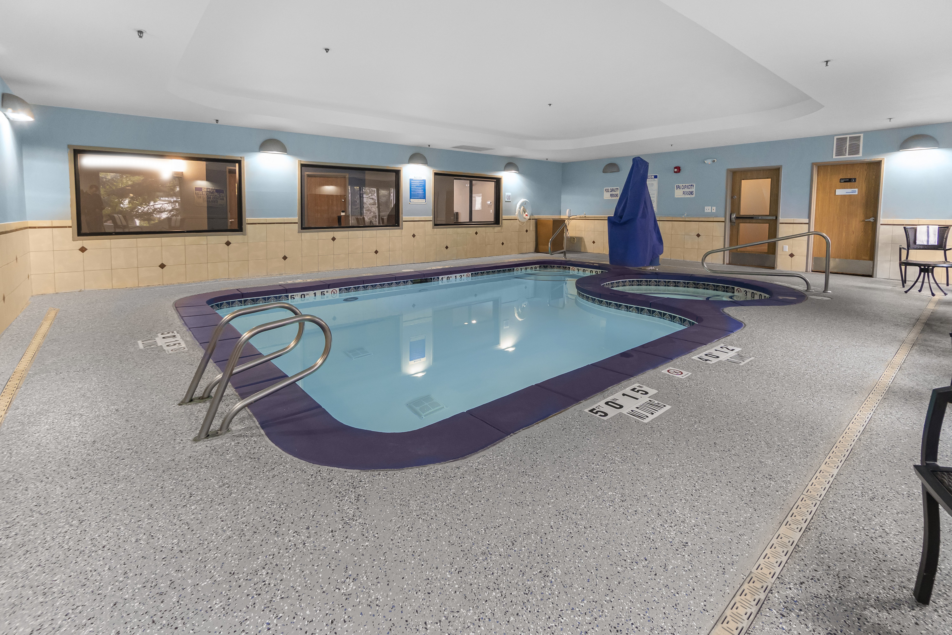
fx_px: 397
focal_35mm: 15
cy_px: 318
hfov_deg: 100.4
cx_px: 476
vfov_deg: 77.3
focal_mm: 10
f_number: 5
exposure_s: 1/50
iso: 640
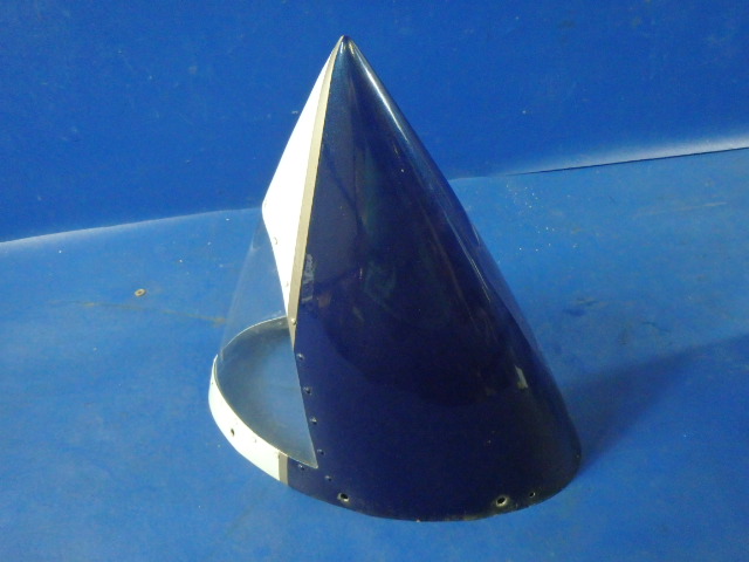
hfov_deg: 63.4
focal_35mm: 28
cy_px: 281
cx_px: 374
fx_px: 606
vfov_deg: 49.7
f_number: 3.9
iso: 1250
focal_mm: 5
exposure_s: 1/30
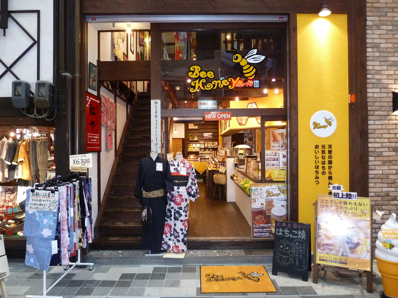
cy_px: 149
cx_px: 199
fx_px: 287
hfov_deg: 69.4
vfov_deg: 54.9
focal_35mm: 25
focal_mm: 4.1
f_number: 3.3
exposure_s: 1/30
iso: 400
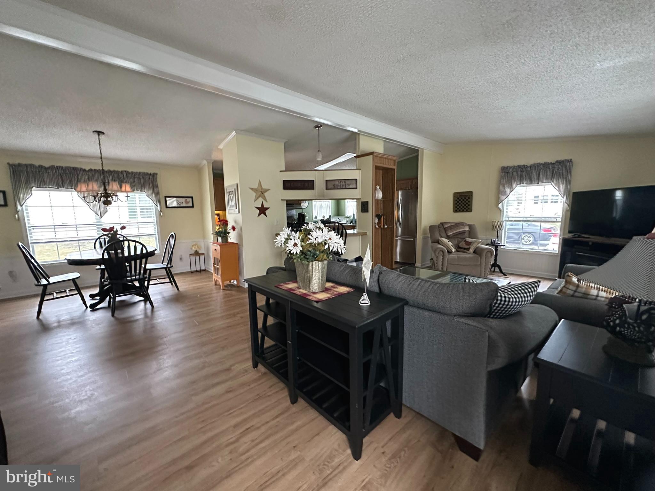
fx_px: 265
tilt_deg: -7.6
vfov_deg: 85.7
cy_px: 246
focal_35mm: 14
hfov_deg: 102.1
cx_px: 328
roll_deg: +1.7
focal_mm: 2.22
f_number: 2.2
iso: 1000
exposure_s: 1/60
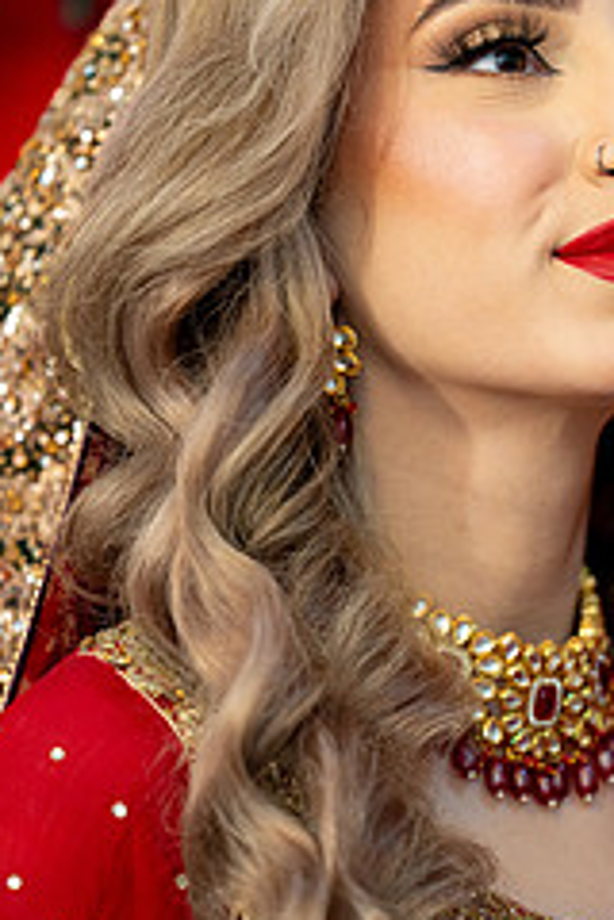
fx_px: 7188
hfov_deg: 4.9
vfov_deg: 7.3
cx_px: 434
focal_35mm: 281
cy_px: 356
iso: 1000
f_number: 2
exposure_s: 1/200
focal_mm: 150
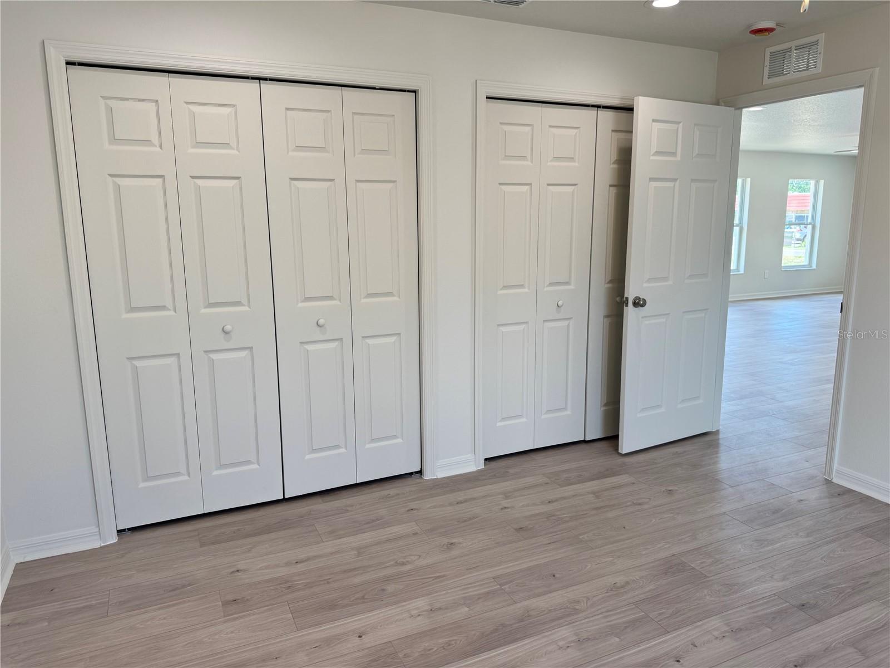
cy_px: 334
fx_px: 617
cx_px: 445
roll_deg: +0.0
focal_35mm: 24
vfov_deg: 56.8
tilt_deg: -10.5
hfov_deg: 71.6
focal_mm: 6.76
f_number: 1.78
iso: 64
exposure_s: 1/149
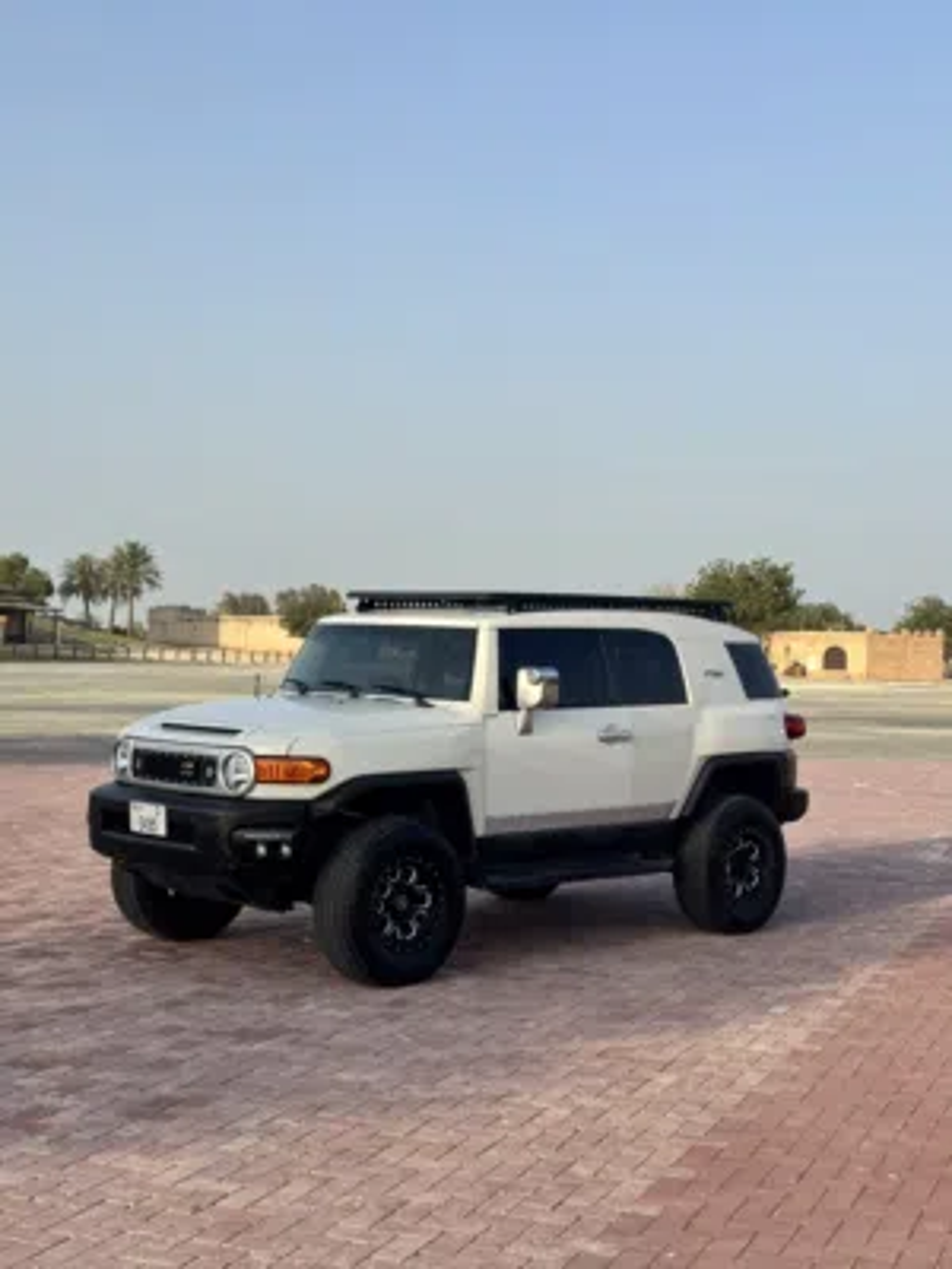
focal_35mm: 48
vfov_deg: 39.7
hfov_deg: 30.3
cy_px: 634
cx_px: 476
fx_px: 1760
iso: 64
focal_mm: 6.76
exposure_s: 1/3610
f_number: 1.78
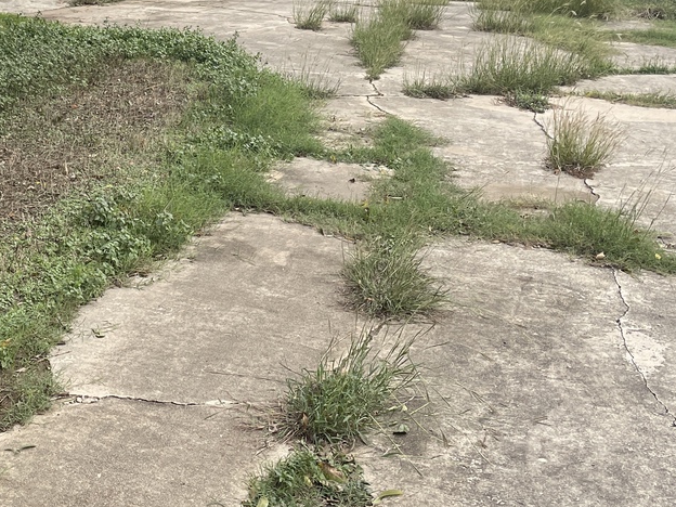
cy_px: -22
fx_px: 1172
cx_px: 170
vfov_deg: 23.2
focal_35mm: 60
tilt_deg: -4.0
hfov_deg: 31.6
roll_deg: -1.5
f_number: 1.6
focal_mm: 4.2
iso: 32
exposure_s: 1/1916
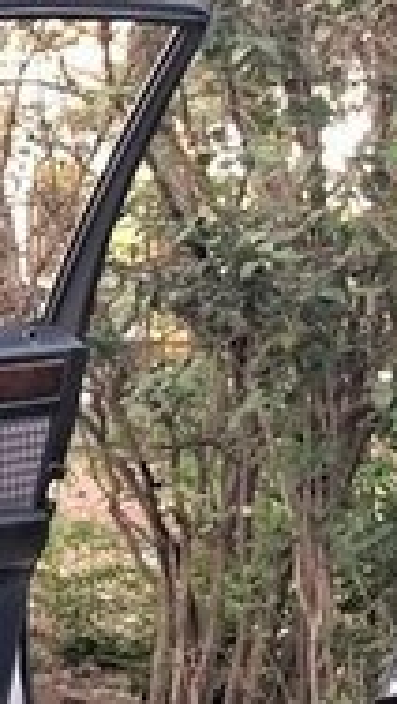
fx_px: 1999
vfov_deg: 19.8
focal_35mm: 107
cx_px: -592
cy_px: 519
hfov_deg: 9.8
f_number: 1.8
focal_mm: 4
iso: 40
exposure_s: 1/20
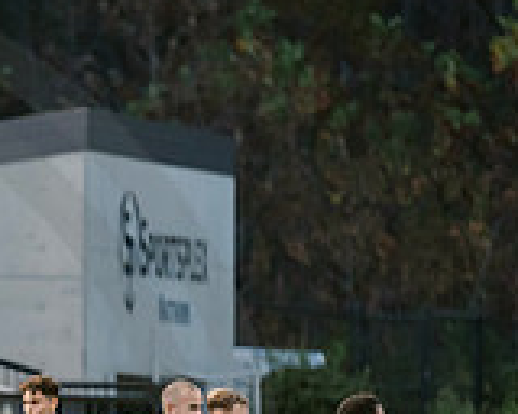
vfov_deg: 2.3
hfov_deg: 2.8
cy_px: 532
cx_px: -285
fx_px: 10410
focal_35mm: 679
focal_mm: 200
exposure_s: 1/250
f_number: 2.8
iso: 1600
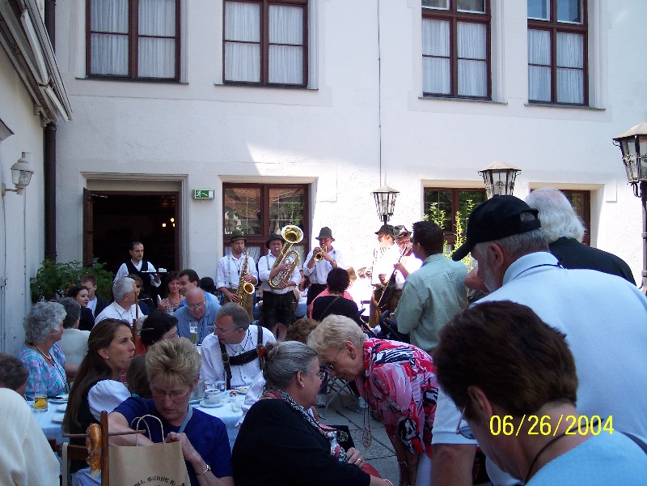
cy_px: 243
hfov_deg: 49.0
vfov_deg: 37.7
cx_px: 324
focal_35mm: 38
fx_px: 710
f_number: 2.8
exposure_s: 1/350
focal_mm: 8
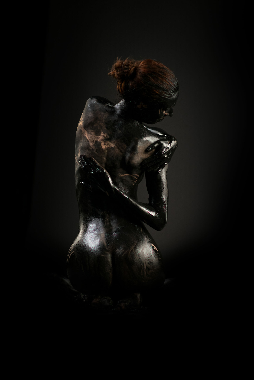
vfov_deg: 23.9
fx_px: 899
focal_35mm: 85
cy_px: 190
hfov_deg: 16.1
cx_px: 127
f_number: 1.8
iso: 800
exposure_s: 1/125
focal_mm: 85
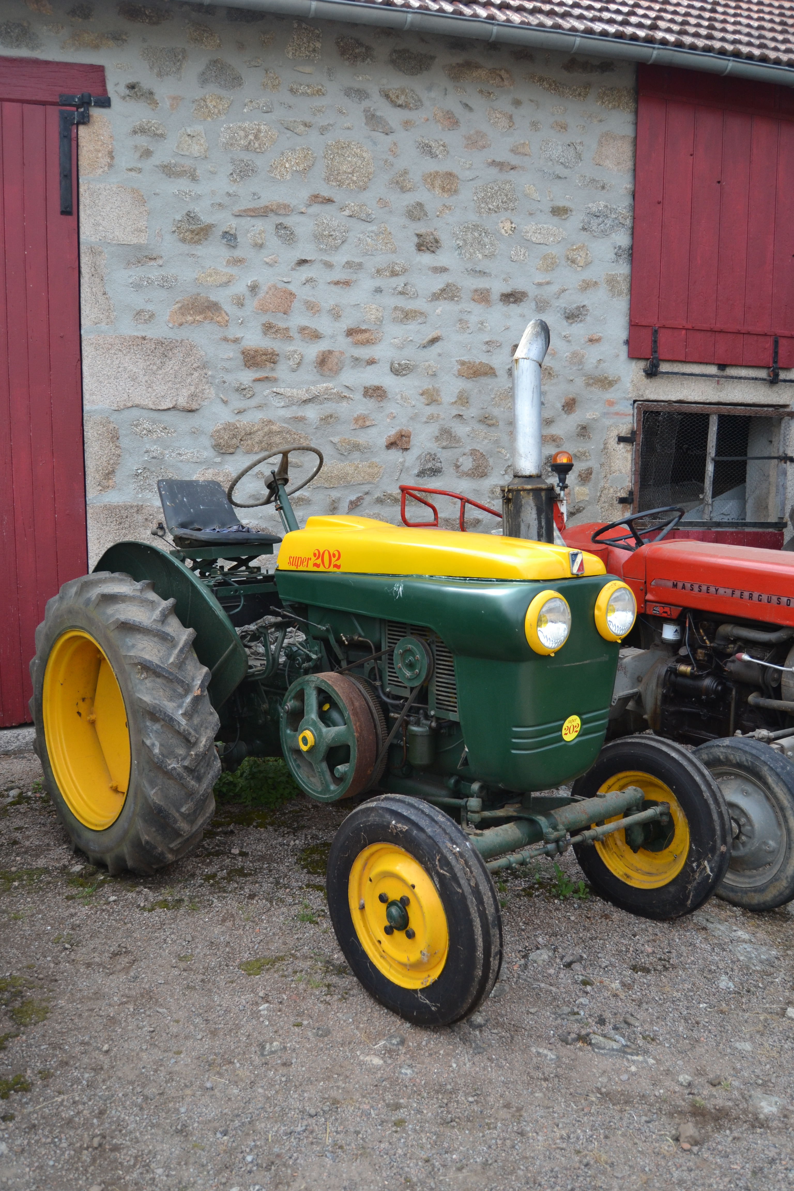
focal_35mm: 30
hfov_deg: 43.6
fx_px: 992
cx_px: 397
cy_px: 596
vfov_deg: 61.9
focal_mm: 20
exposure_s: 1/1000
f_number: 4
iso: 400
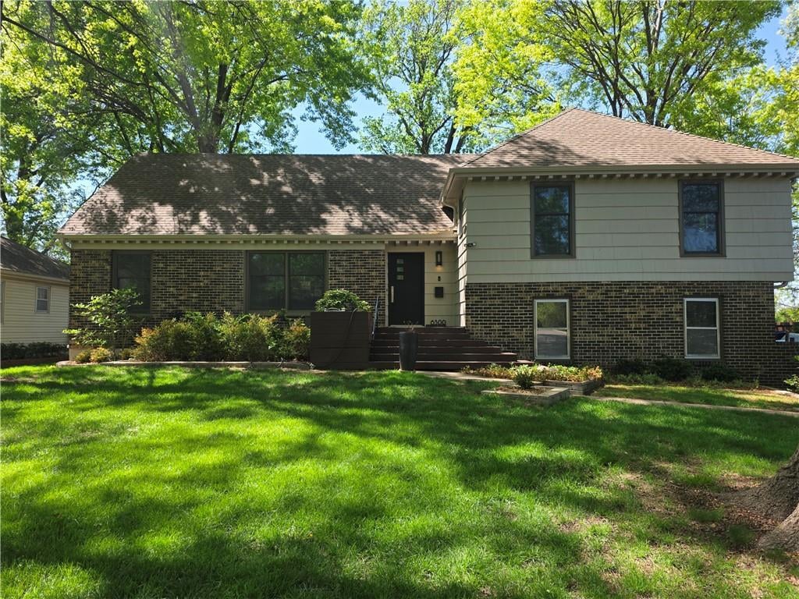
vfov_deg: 58.9
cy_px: 300
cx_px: 400
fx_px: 531
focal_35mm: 23
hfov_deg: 73.9
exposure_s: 1/1391
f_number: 1.7
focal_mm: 6.25
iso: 80
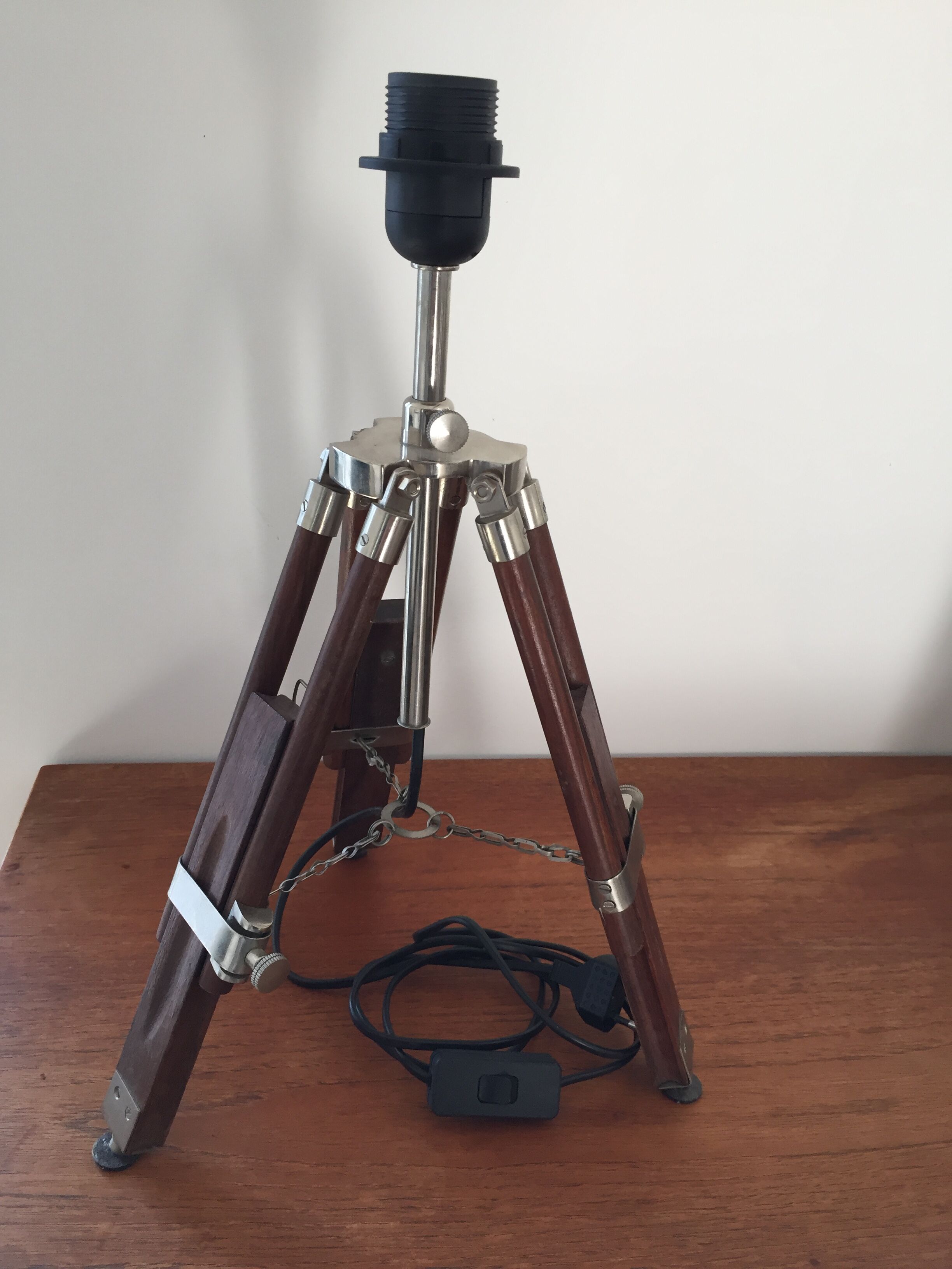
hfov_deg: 48.2
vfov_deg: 61.7
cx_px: 476
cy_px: 634
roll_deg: -3.5
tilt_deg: -24.9
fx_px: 1063
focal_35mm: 29
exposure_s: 1/33
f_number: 2.2
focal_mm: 4.15
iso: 32
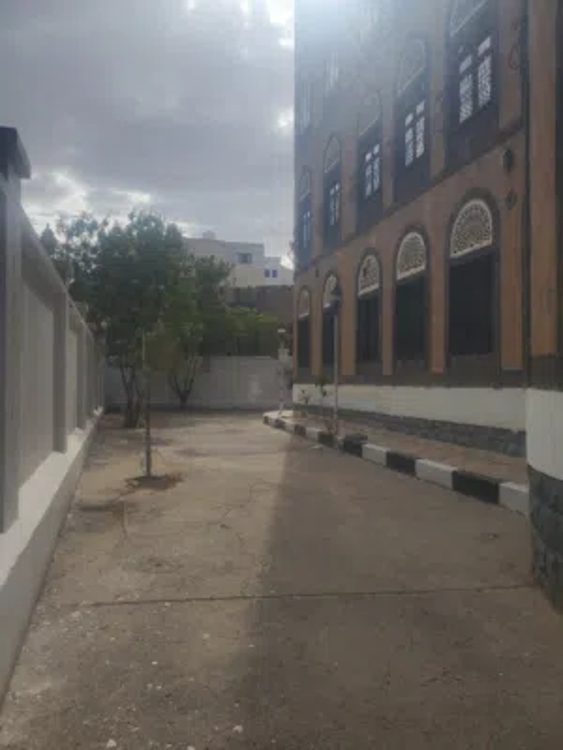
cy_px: 375
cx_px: 282
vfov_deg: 67.3
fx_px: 564
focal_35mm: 26
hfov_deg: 53.1
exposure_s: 1/1513
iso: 50
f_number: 2.4
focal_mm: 4.3
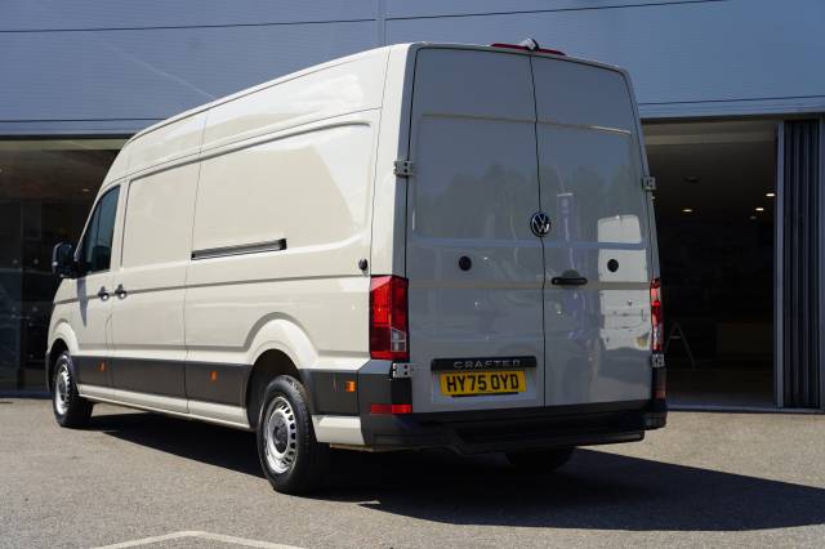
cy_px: 274
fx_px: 1180
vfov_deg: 26.2
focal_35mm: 52
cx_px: 412
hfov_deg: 38.6
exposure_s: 1/200
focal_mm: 51.5
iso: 100
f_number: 5
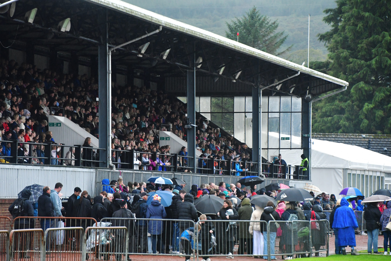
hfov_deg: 11.2
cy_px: 130
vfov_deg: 7.5
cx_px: 196
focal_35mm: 183
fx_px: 1988
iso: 2500
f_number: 5.6
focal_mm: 122
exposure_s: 1/200
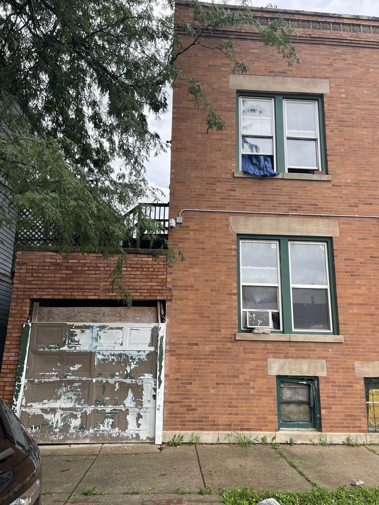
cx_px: 190
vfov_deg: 69.4
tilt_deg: +14.9
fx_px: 365
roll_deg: -1.3
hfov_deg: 54.9
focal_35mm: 25
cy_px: 252
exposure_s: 1/867
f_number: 1.6
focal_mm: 5.1
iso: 32
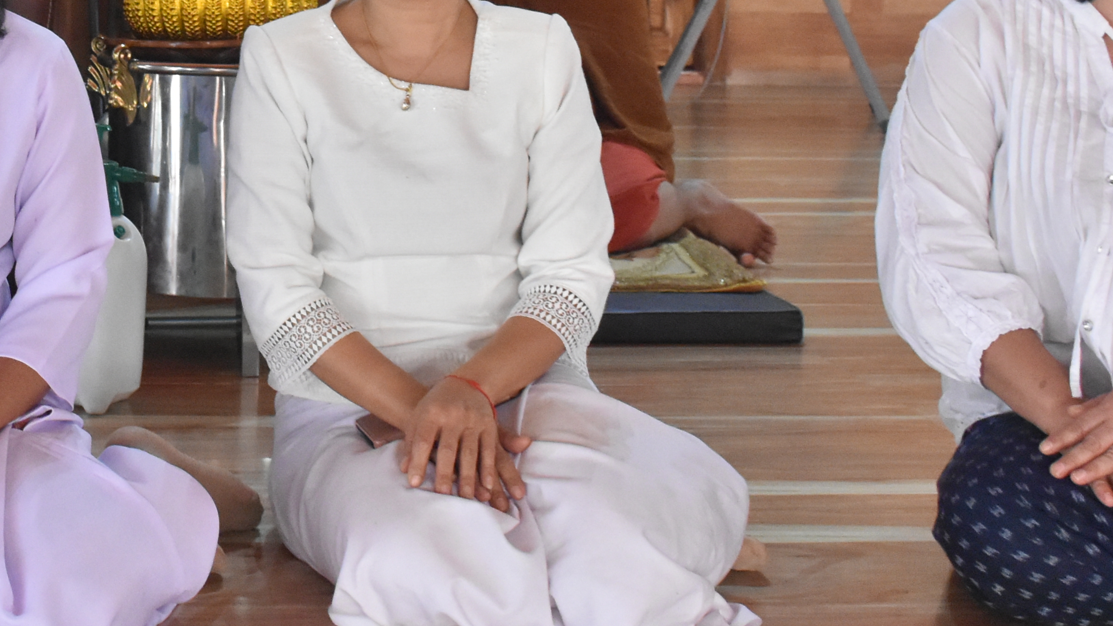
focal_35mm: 79
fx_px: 2332
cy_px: -47
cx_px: 146
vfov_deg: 15.0
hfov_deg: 26.1
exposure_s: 1/100
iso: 2500
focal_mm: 20
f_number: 5
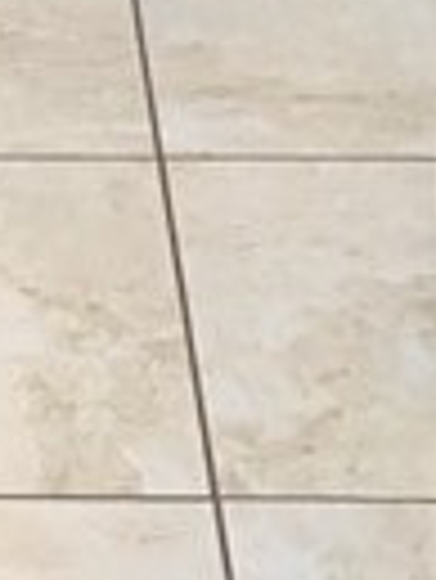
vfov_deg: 8.1
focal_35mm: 230
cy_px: -643
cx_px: -387
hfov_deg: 6.3
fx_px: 3856
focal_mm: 4.15
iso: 100
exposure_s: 1/30
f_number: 2.2
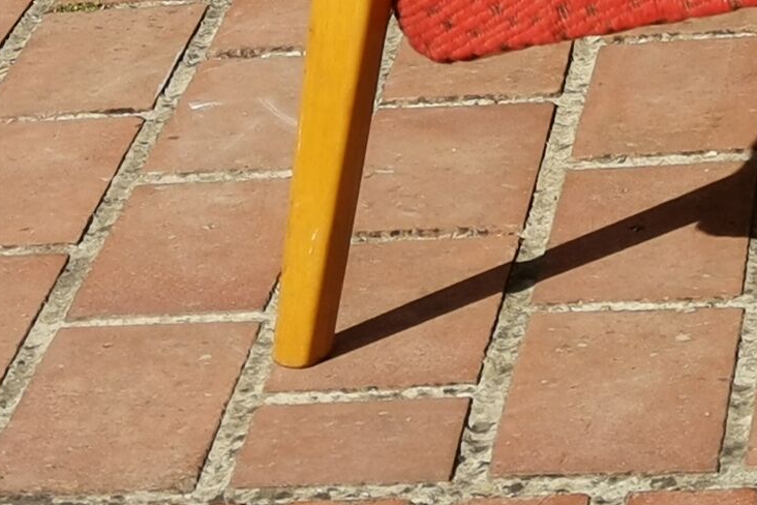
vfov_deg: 5.8
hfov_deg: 9.0
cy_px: -621
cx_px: 121
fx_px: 4794
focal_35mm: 228
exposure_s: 1/2558
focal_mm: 5.58
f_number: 1.8
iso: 50
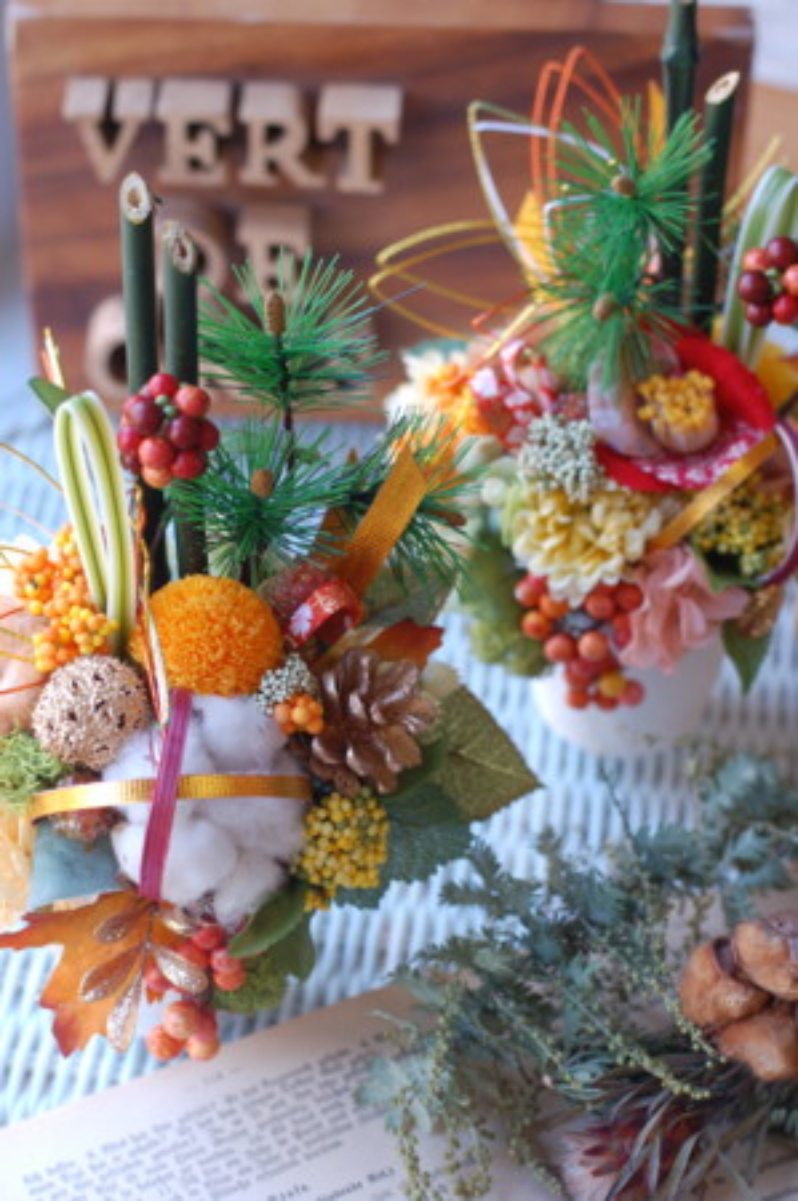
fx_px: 2499
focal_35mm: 75
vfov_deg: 27.0
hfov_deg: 18.1
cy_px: 600
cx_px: 399
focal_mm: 50
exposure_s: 1/60
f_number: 4
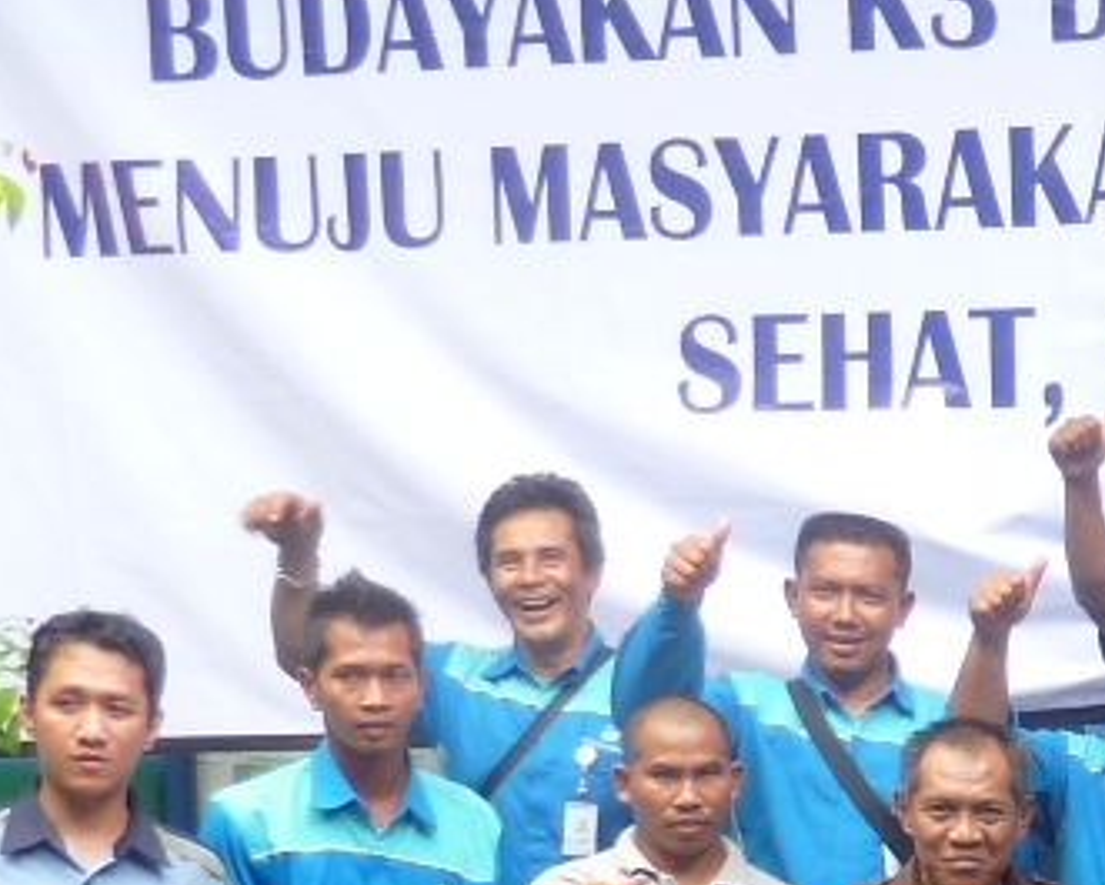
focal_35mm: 118
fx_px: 3860
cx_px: 1746
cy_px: 1122
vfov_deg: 12.7
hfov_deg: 14.9
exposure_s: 1/80
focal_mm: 4.1
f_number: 3.3
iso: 80
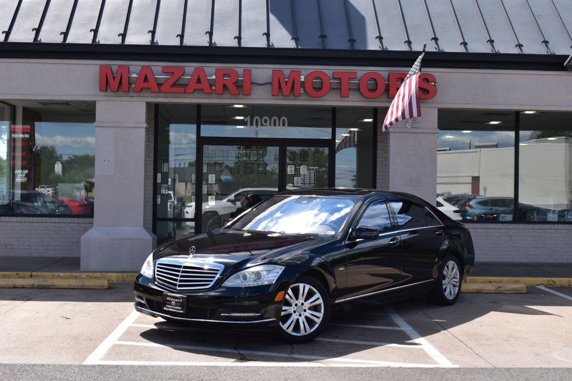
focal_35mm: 51
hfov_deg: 38.9
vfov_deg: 26.5
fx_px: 810
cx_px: 286
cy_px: 190
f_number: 11
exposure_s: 1/400
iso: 400
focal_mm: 34
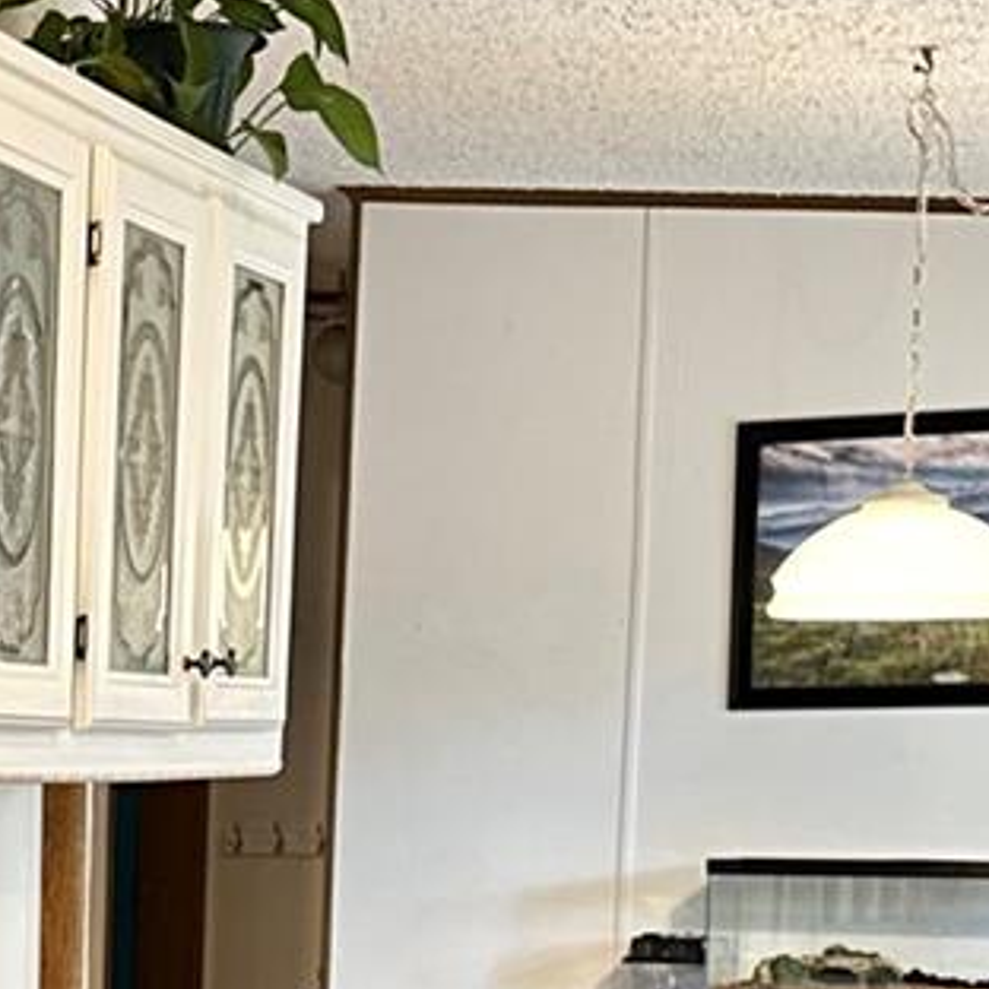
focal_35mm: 98
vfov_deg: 17.2
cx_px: -517
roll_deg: -0.4
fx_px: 3168
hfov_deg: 16.2
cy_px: 1087
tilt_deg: -6.1
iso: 400
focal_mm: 6.86
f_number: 1.78
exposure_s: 1/60
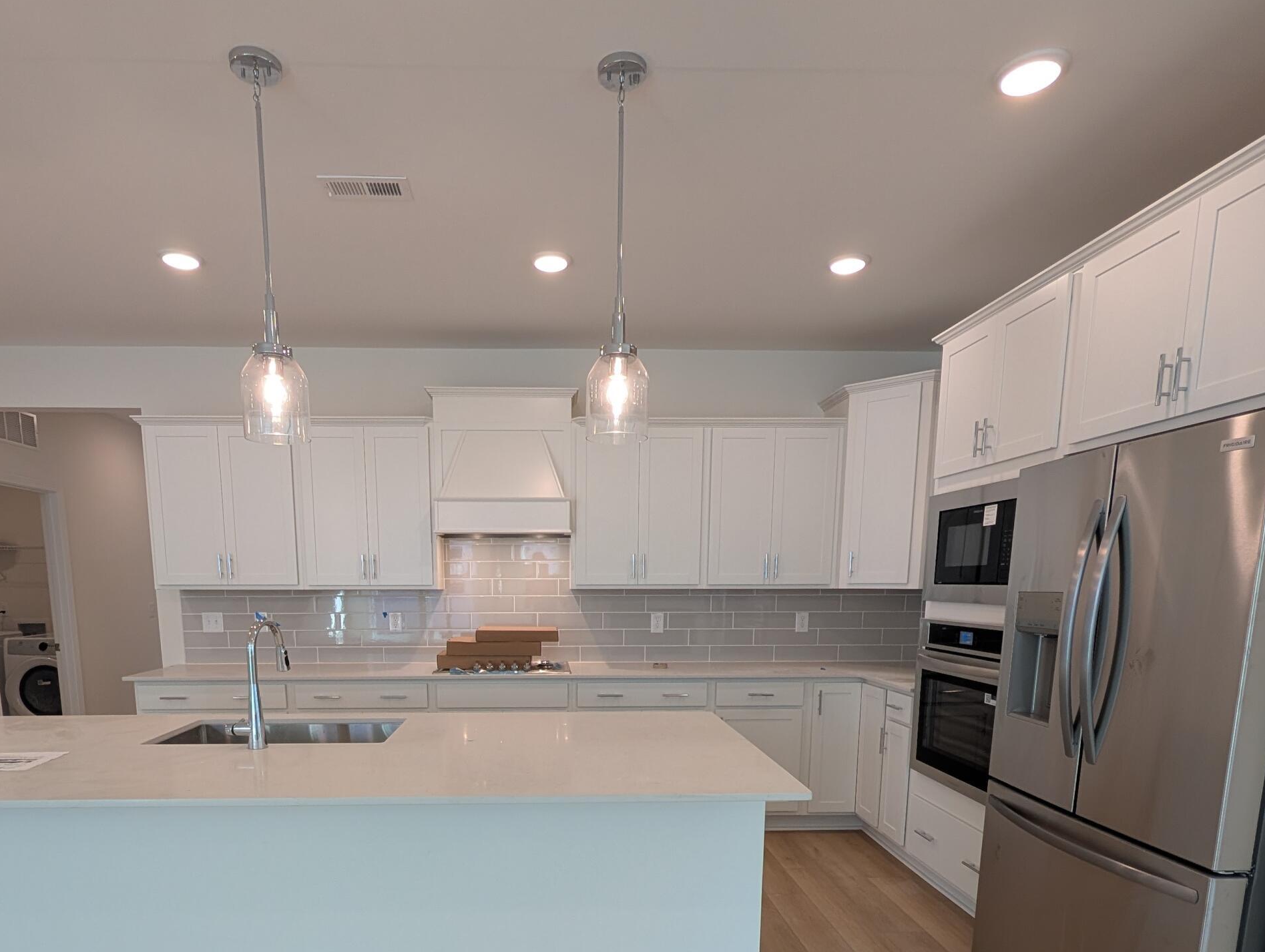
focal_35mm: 19
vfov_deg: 65.2
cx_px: 561
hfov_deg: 84.3
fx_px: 695
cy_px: 696
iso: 76
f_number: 1.7
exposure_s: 1/120
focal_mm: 2.02
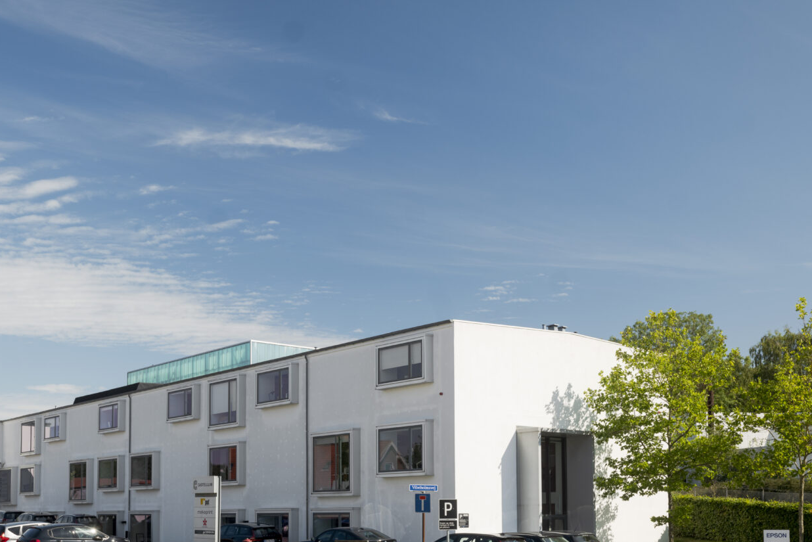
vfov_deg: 32.6
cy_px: 316
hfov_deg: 47.1
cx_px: 317
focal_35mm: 41
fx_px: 925
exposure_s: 1/100
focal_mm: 33
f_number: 8
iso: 100
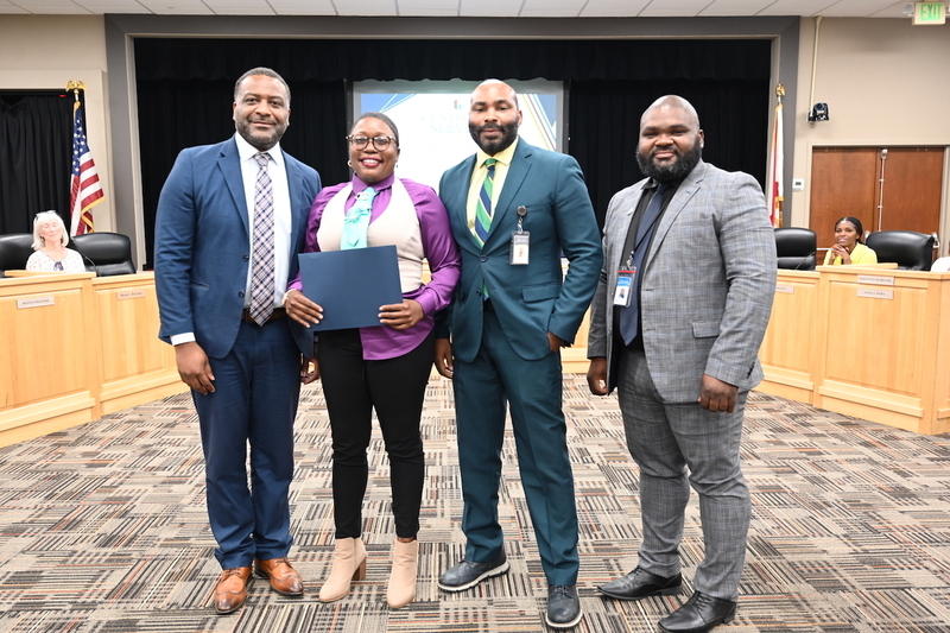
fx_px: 818
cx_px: 475
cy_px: 316
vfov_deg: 42.3
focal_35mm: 31
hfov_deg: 60.3
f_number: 4
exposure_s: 1/40
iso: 1600
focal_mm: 31
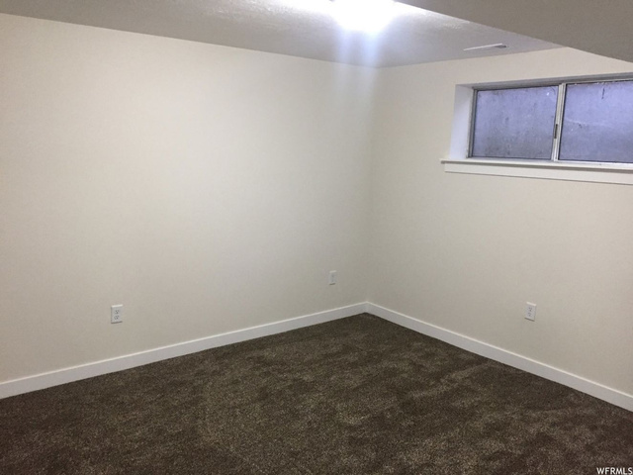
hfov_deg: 61.7
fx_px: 530
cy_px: 238
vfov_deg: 48.2
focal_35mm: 29
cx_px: 316
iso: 200
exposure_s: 1/30
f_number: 2.2
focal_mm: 4.15
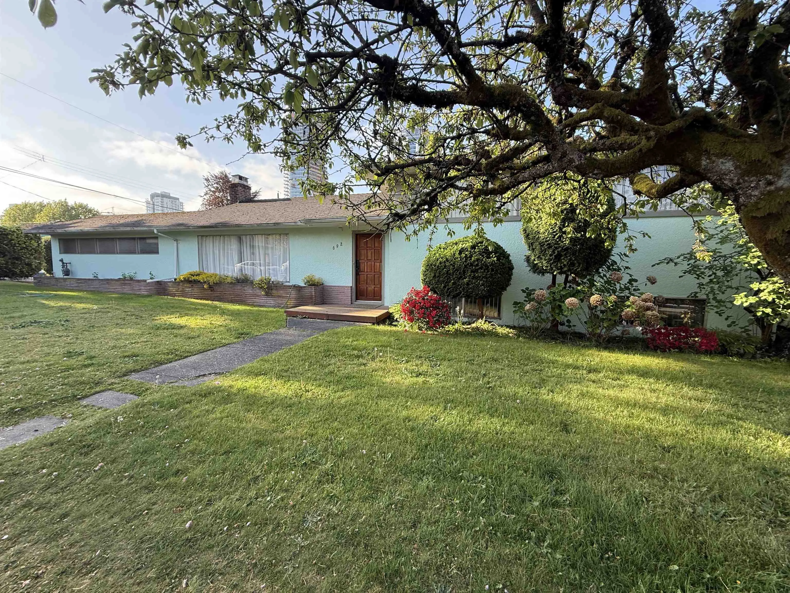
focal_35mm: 14
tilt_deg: -4.9
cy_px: 296
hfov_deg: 102.1
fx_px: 320
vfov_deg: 85.7
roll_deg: -1.0
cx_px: 395
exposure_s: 1/277
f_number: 2.2
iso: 64
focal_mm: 2.22
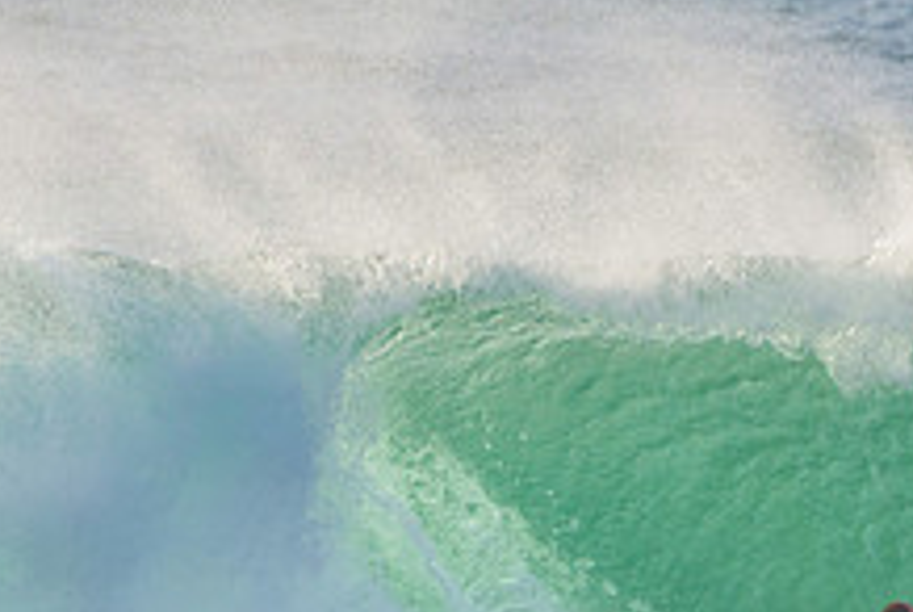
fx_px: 41343
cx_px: 932
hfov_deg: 1.3
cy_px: 945
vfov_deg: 0.8
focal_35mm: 1628
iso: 560
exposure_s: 1/2000
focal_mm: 500
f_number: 5.6
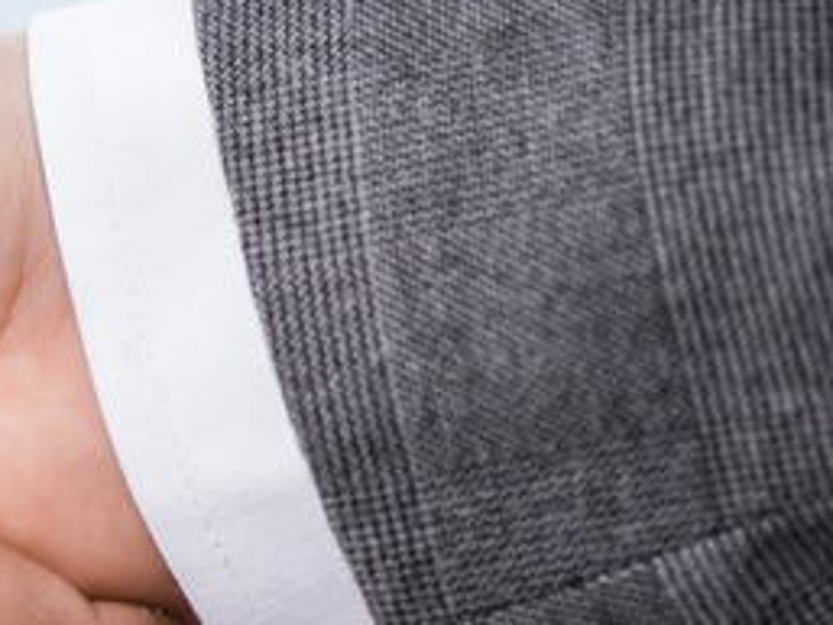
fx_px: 9438
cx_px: -750
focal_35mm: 392
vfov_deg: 3.8
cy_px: 436
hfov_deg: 5.0
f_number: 4
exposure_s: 1/125
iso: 400
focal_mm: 105
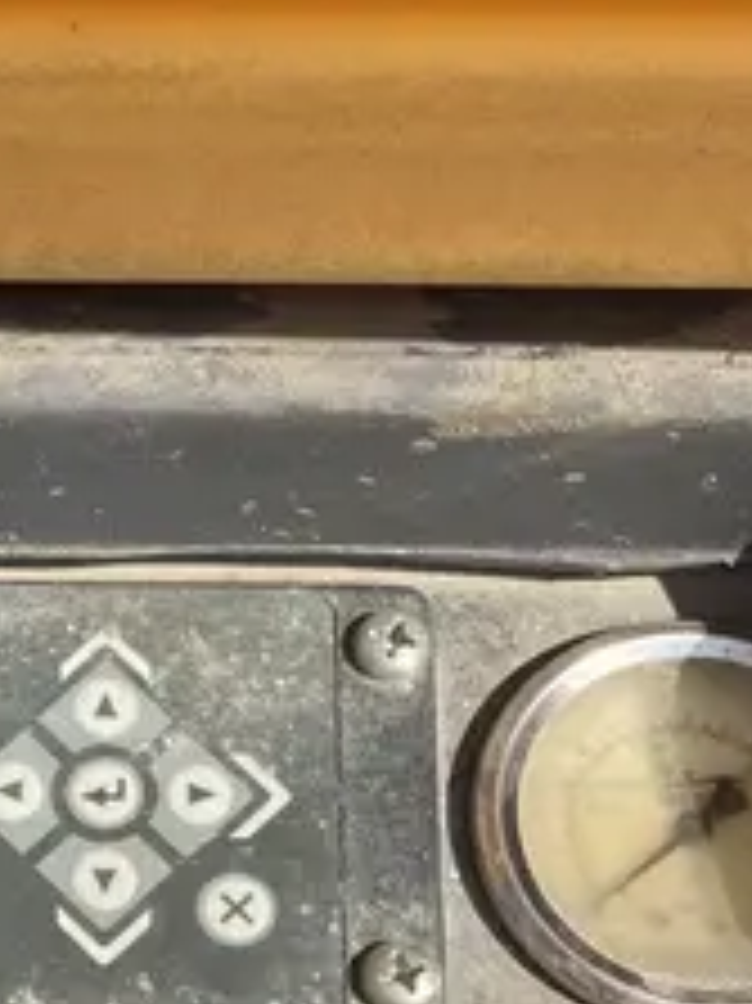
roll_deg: +5.0
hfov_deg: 14.9
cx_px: -387
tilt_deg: -37.7
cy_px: 984
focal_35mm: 92
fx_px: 2667
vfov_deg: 20.7
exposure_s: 1/2315
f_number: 1.8
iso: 32
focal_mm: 3.99
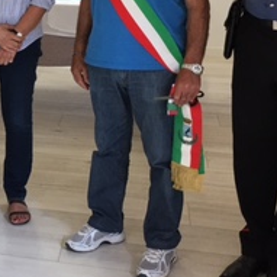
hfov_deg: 18.9
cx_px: -68
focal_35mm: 86
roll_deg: +0.5
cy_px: 44
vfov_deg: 19.9
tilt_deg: -12.8
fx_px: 779
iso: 40
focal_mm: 4.15
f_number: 2.2
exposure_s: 1/33
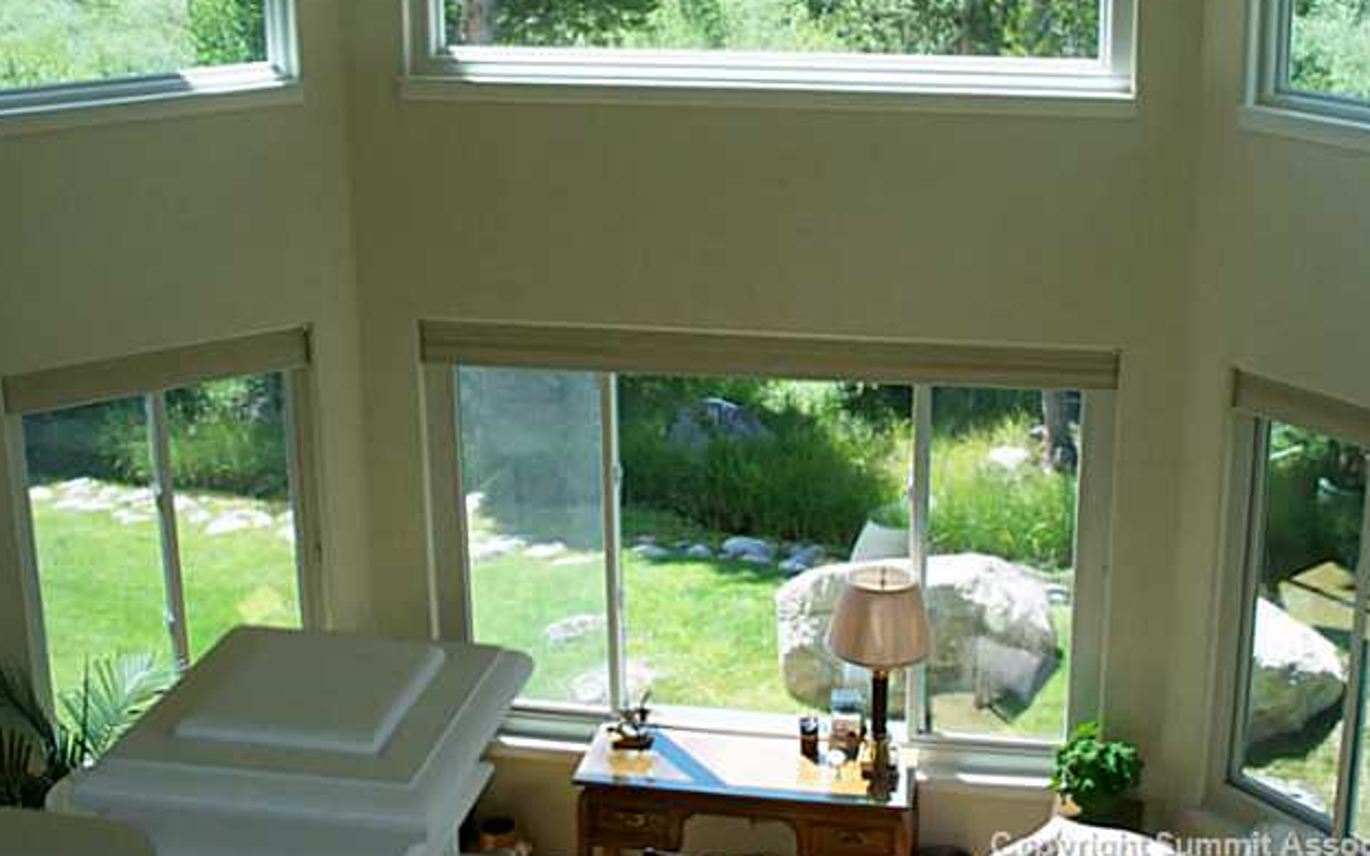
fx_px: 1829
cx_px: 796
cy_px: 205
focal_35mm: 49
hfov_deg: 40.9
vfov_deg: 26.0
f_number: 2.8
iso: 80
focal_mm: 7.54
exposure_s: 1/160
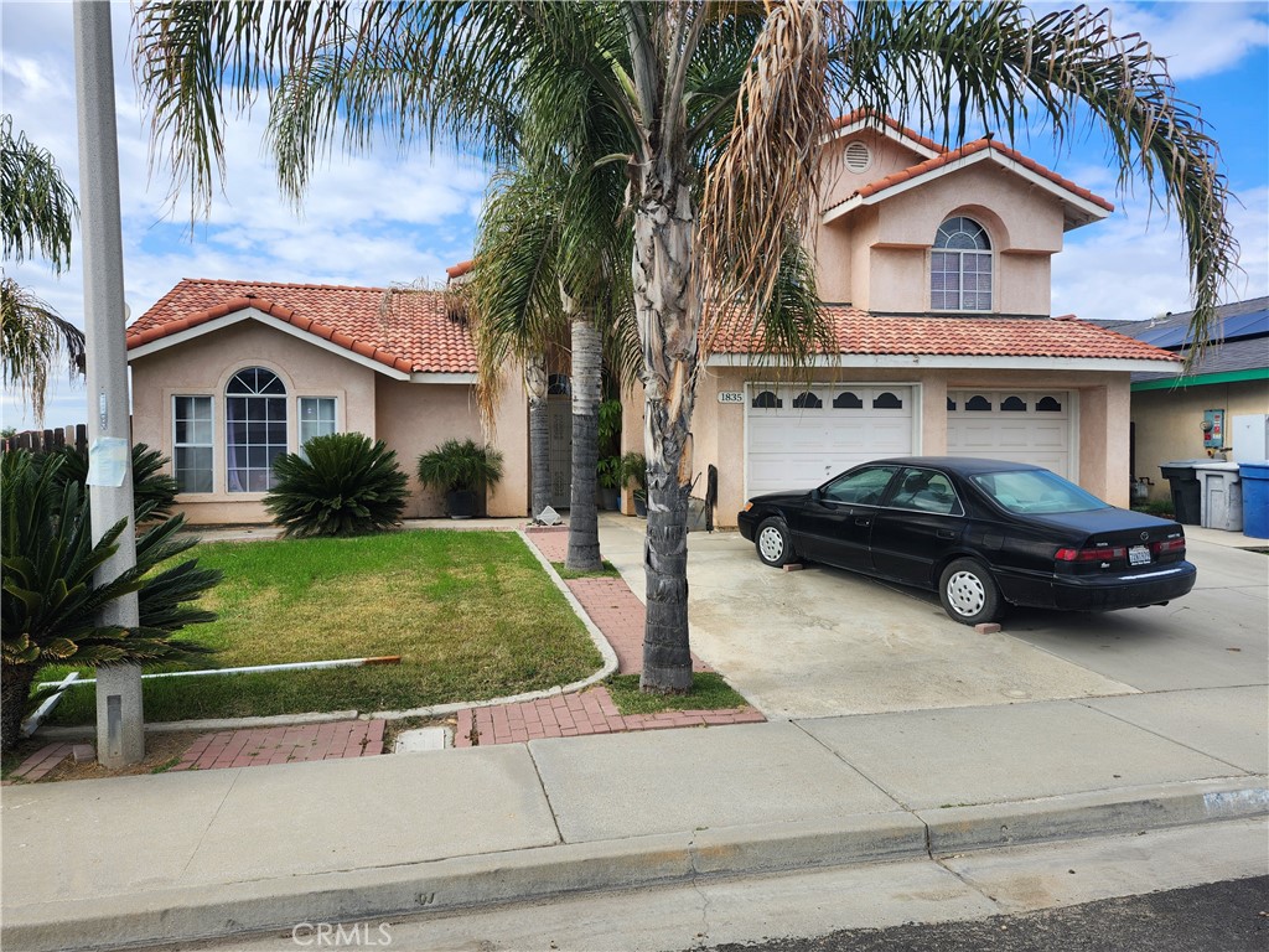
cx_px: 634
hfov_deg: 73.9
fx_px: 843
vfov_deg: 58.9
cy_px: 476
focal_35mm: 23
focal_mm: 5.54
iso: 25
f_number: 1.8
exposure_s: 1/968
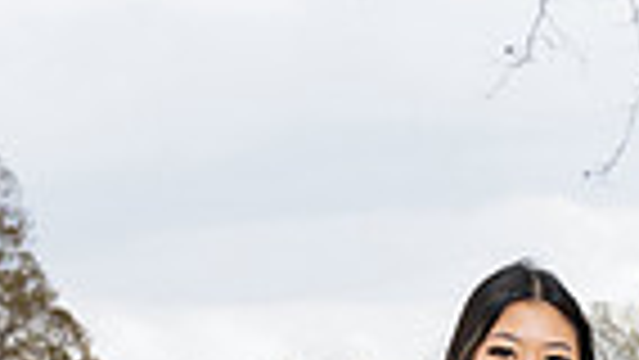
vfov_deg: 5.1
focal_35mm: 232
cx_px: 513
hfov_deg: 9.3
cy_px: 860
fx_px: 3932
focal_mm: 70
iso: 400
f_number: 8
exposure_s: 1/250
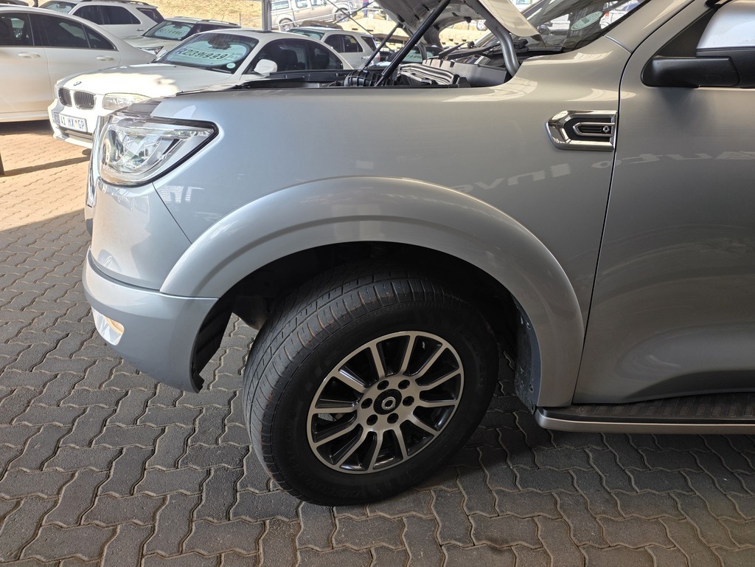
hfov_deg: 73.9
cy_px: 284
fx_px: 502
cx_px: 378
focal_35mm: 23
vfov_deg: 58.9
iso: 16
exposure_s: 1/66
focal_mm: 6.25
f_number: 1.7
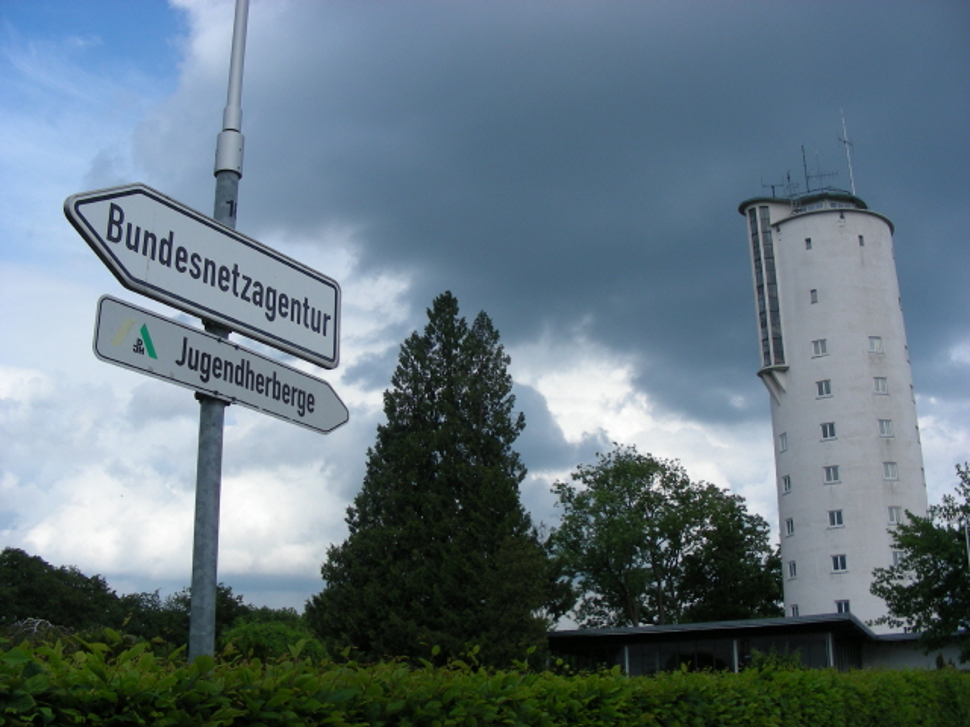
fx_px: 1065
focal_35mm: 38
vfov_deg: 37.7
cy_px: 364
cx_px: 485
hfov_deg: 49.0
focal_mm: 6.3
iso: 50
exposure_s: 1/653
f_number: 4
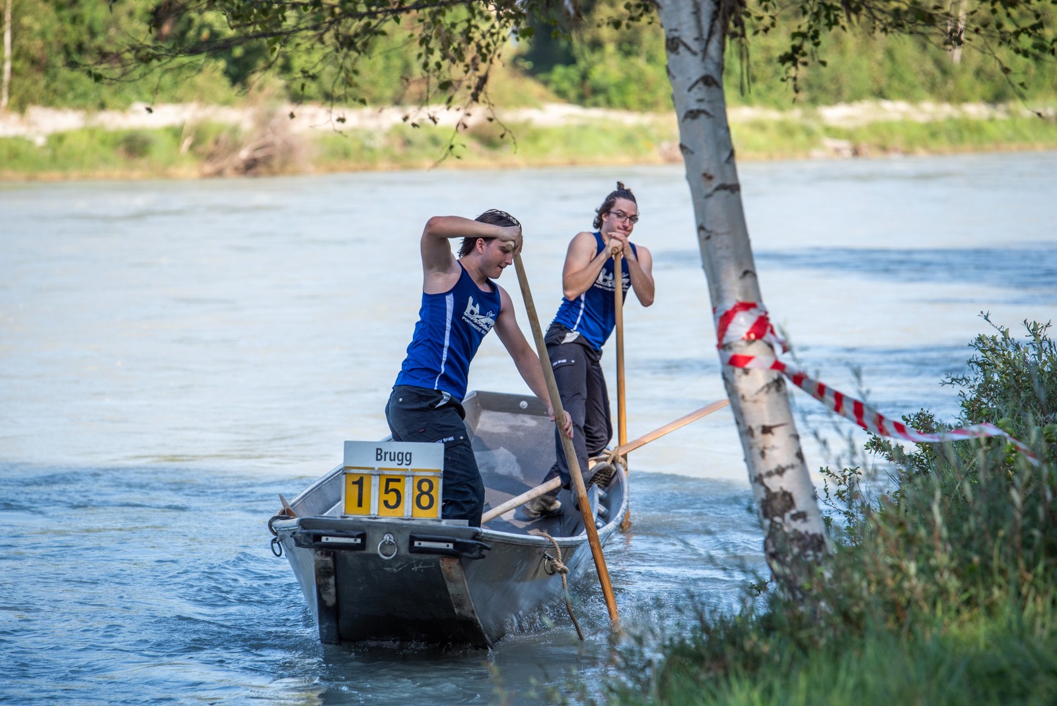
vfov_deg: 6.9
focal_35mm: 200
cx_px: 528
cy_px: 353
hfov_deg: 10.3
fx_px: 5874
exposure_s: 1/1250
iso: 200
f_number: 4.5
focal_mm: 200
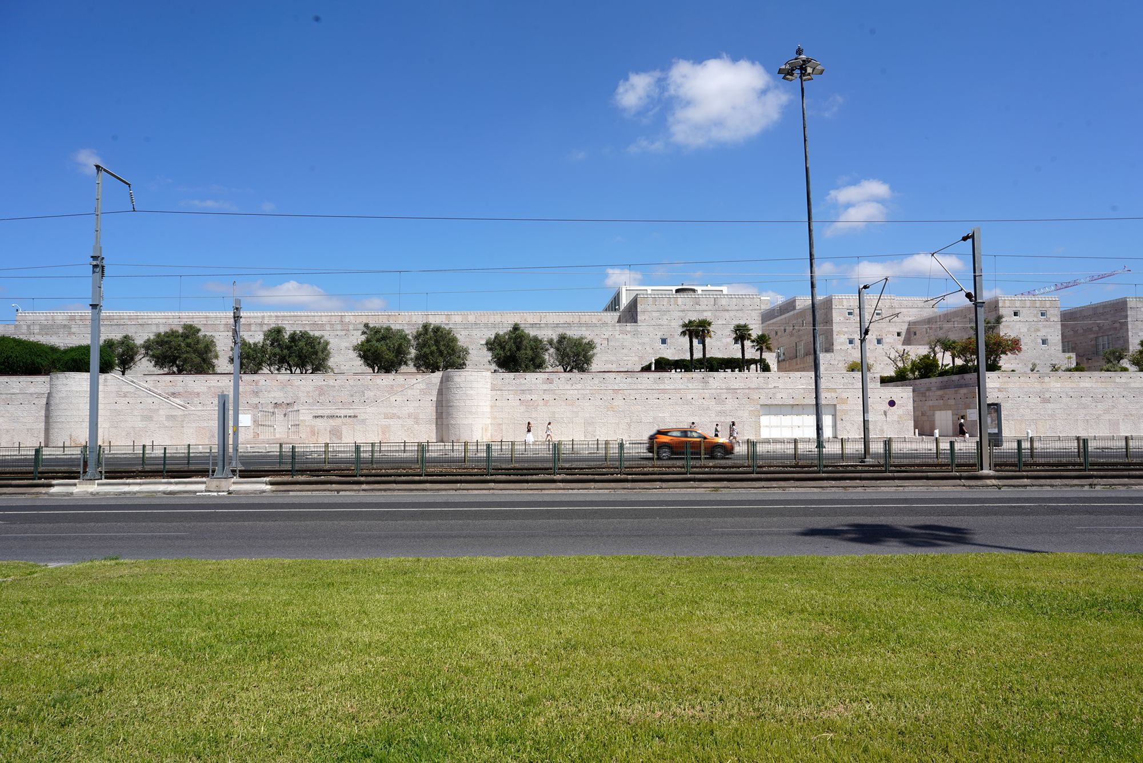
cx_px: 572
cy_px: 382
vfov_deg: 53.1
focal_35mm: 24
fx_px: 762
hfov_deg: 73.7
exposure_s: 1/100
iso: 100
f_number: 16
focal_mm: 24
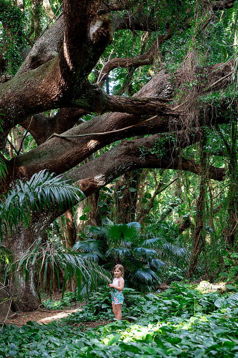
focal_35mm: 64
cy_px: 194
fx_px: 635
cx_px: 119
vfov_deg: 31.4
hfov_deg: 21.2
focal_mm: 58
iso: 1000
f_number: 4
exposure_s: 1/125
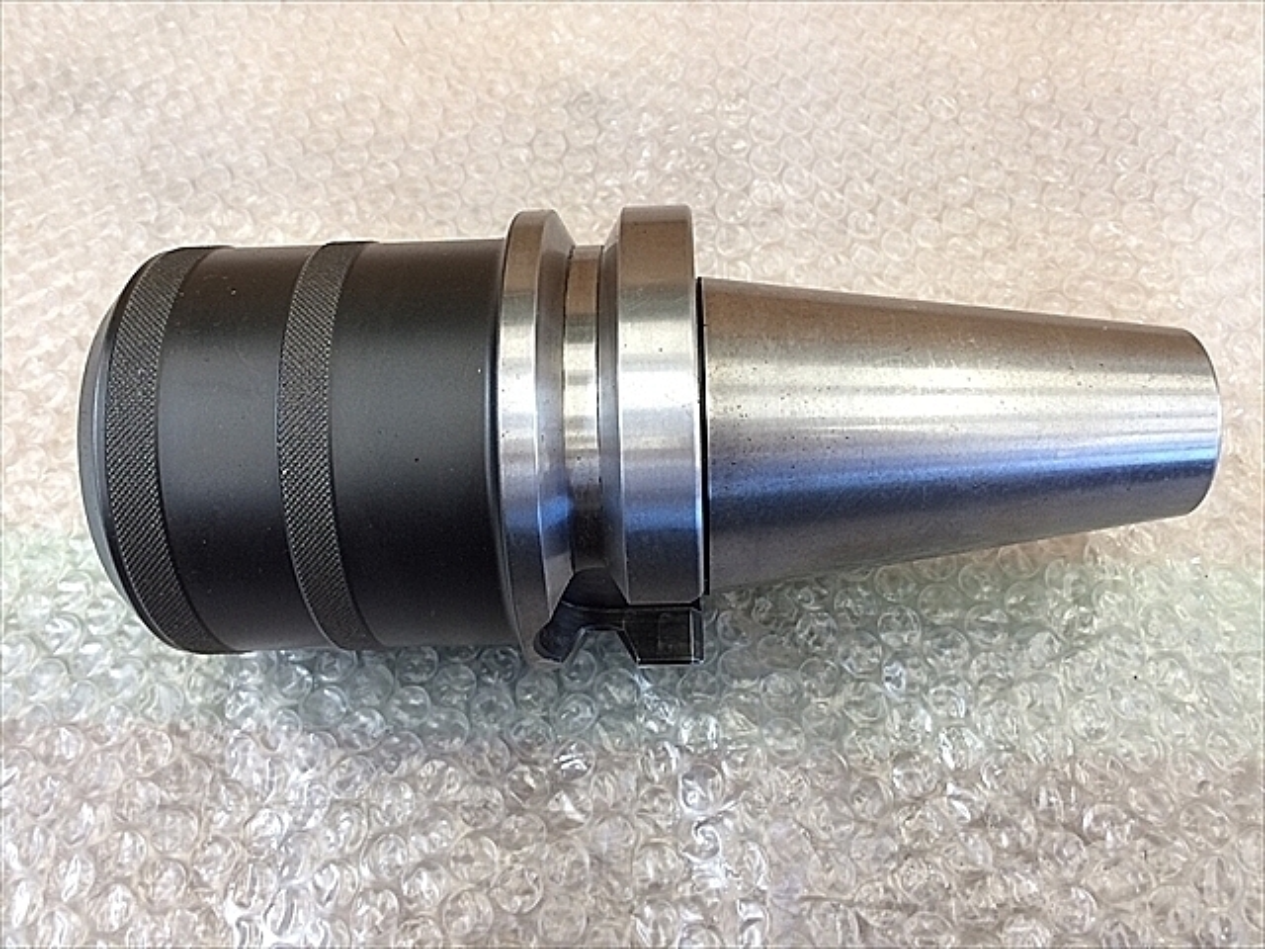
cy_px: 474
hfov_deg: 61.7
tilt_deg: -62.2
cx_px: 632
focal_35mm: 29
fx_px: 1060
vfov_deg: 48.2
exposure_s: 1/30
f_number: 2.2
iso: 50
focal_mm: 4.15
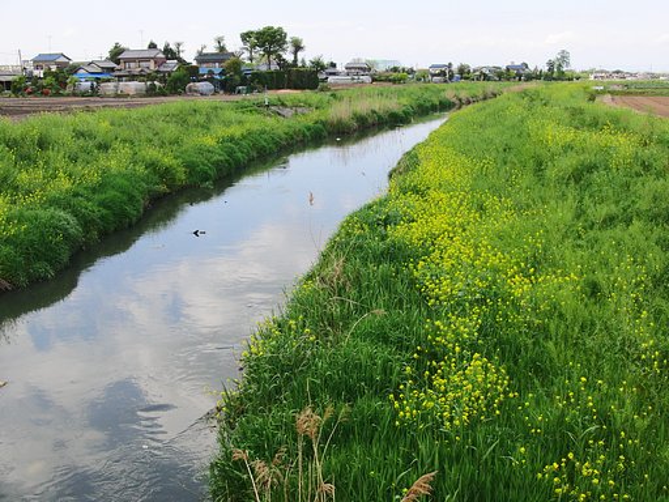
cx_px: 334
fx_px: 715
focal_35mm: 37
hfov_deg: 50.1
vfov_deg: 38.7
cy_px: 251
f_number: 8.5
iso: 100
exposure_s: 1/125
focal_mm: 6.42
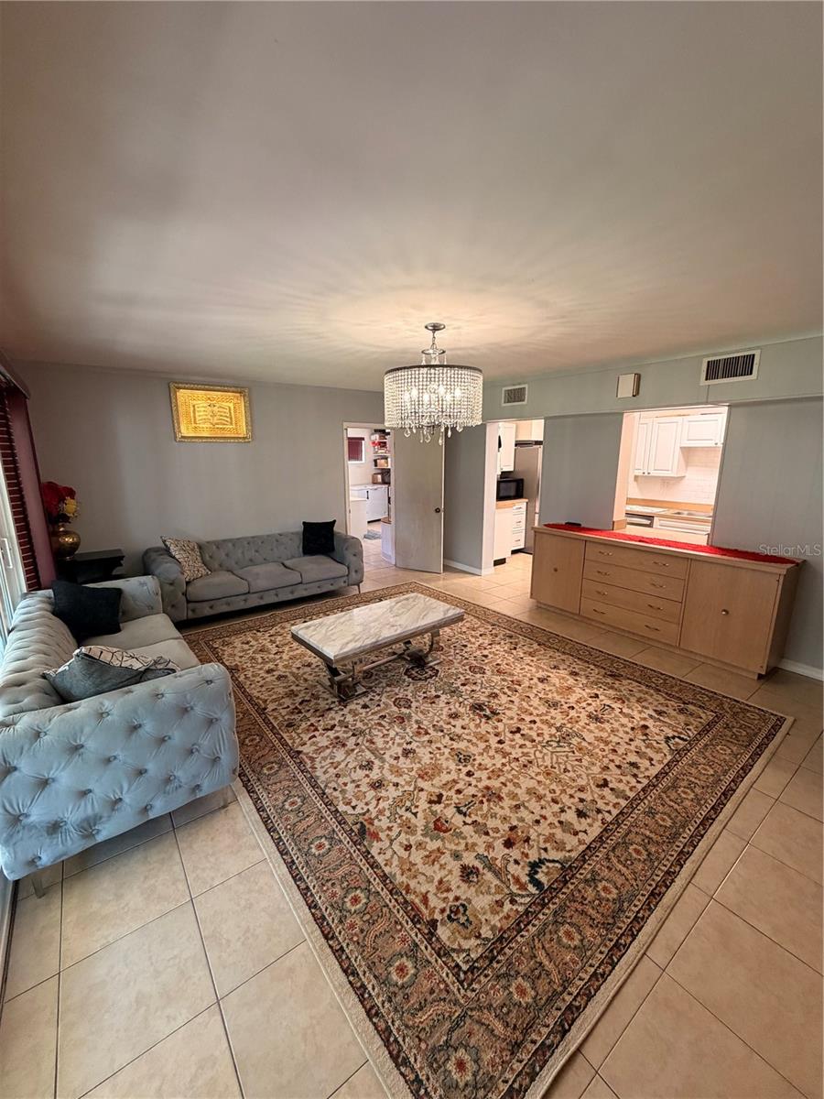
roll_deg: -0.2
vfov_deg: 102.1
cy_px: 550
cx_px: 412
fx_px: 444
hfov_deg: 85.7
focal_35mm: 14
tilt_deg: -11.2
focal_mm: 2.22
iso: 250
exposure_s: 1/60
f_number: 2.2
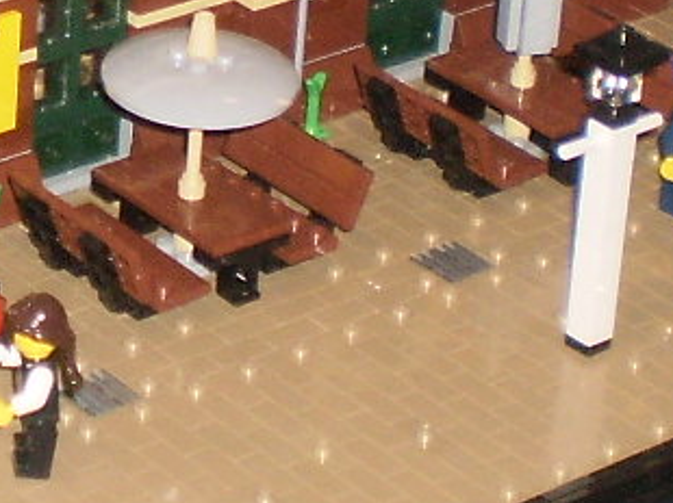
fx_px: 3613
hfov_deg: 10.6
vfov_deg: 7.9
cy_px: -82
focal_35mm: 186
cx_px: 46
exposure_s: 1/30
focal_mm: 6.3
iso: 125
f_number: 3.1
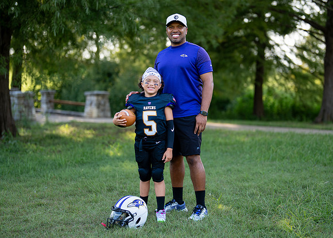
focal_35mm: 64
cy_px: 112
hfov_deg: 30.6
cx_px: 178
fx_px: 609
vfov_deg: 22.1
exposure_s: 1/1250
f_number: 1.2
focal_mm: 50
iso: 100
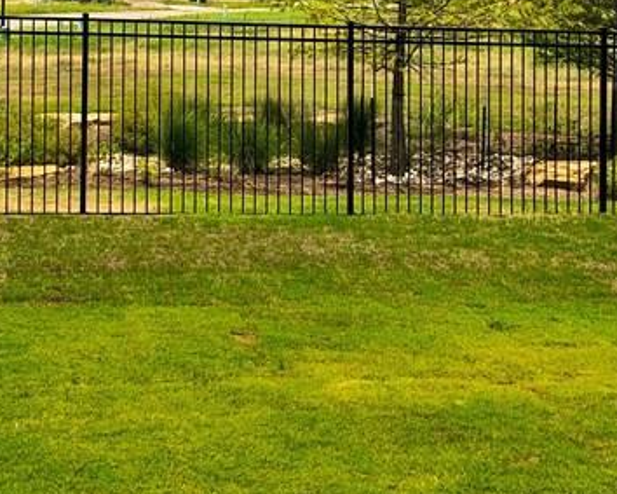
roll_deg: -0.3
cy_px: 0
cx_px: 267
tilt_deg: -0.9
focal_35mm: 79
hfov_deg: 24.1
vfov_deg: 18.9
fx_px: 1442
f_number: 1.8
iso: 20
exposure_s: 1/3436
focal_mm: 4
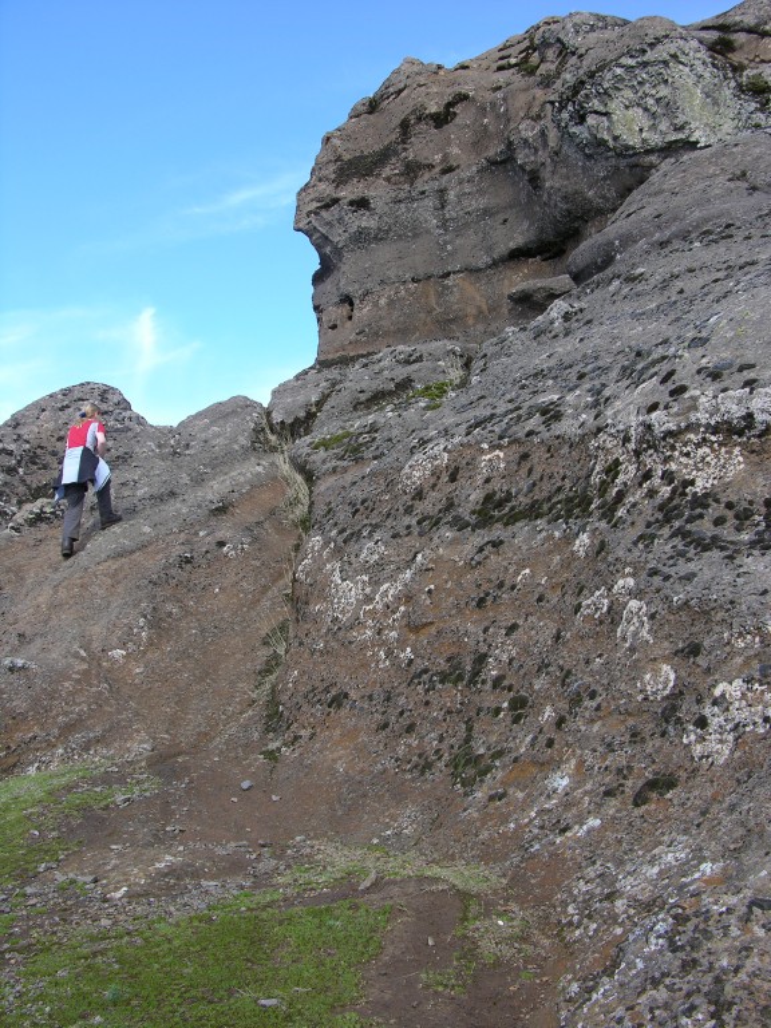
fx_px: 1039
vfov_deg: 52.6
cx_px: 386
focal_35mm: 35
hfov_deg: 40.7
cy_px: 514
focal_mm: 8.9
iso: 50
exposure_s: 1/140
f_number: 4.5
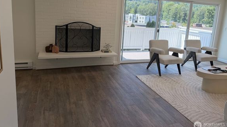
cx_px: 114
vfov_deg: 42.4
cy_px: 44
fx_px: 162
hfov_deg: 69.9
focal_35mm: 27
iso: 100
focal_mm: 6.76
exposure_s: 1/622
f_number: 1.78
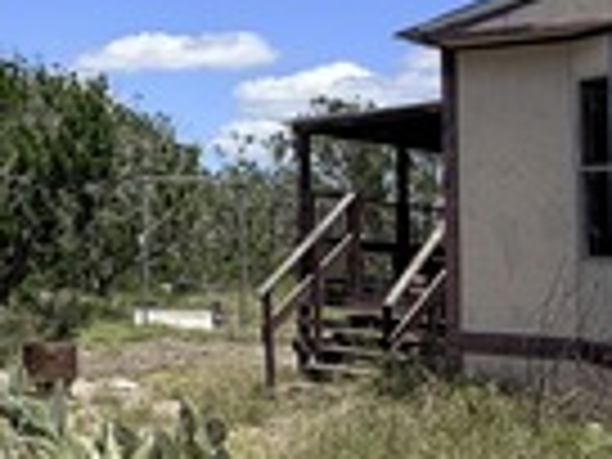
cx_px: -338
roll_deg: -2.5
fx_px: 1167
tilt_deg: +4.3
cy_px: 112
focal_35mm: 66
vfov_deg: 22.0
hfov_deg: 23.0
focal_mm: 2.22
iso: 20
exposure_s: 1/942
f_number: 2.2
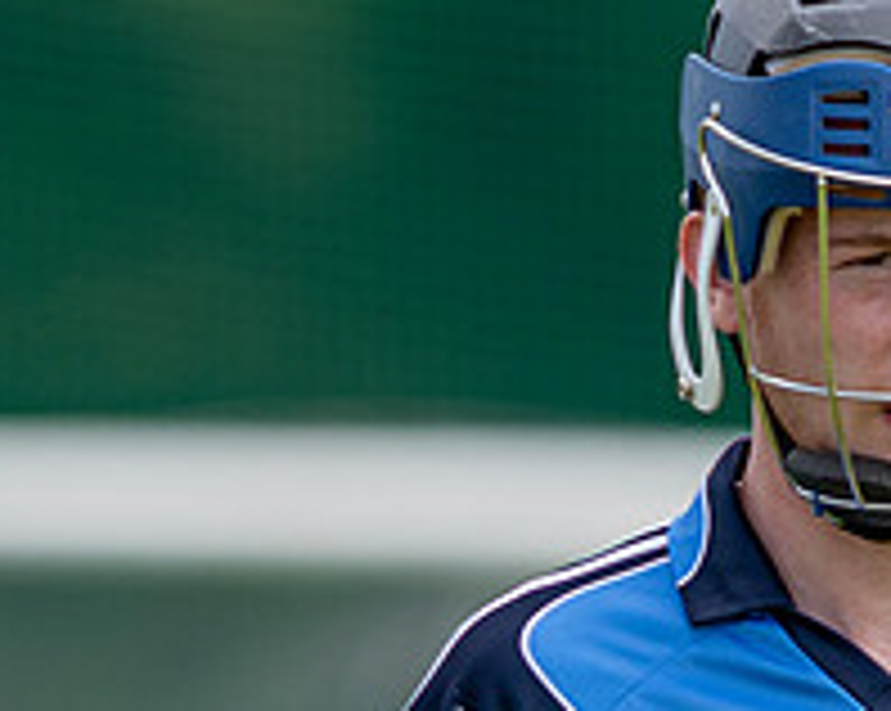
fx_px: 45734
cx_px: 744
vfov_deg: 0.9
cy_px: 696
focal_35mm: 1736
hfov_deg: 1.1
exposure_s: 1/1600
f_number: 2.8
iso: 125
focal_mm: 300
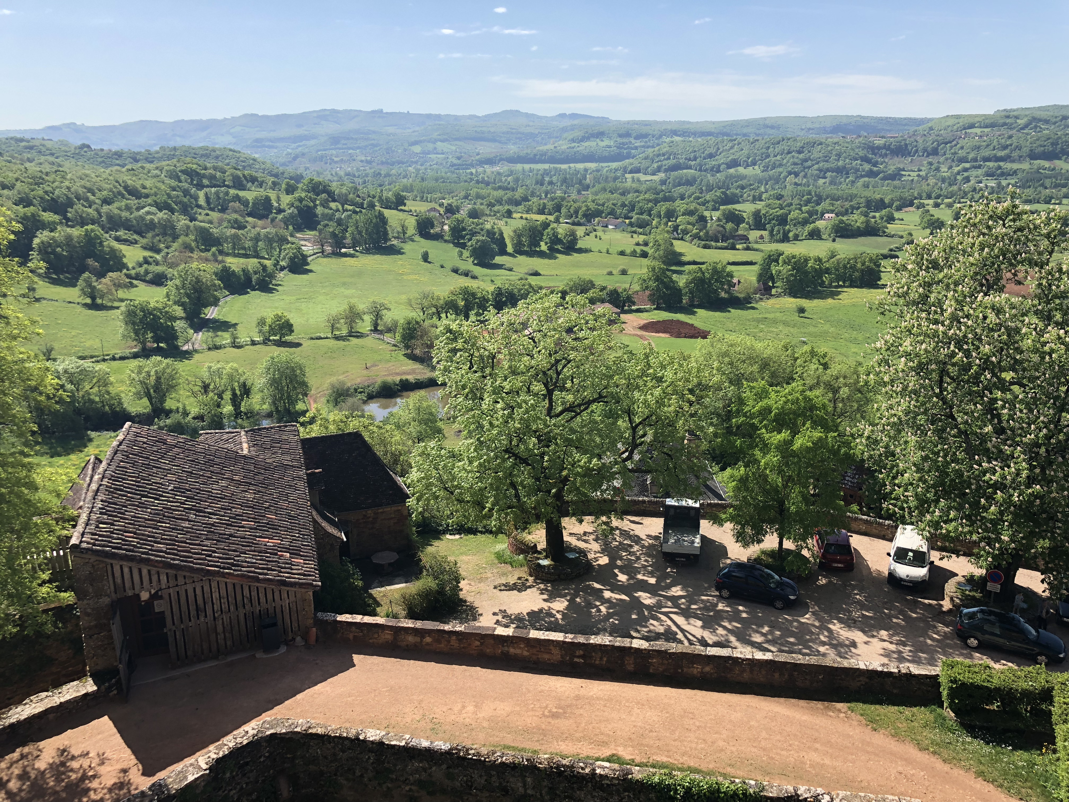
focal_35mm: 28
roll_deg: +1.1
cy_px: 401
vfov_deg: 49.7
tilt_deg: -14.8
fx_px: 865
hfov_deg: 63.4
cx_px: 534
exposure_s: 1/1333
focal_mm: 4
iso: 20
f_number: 1.8
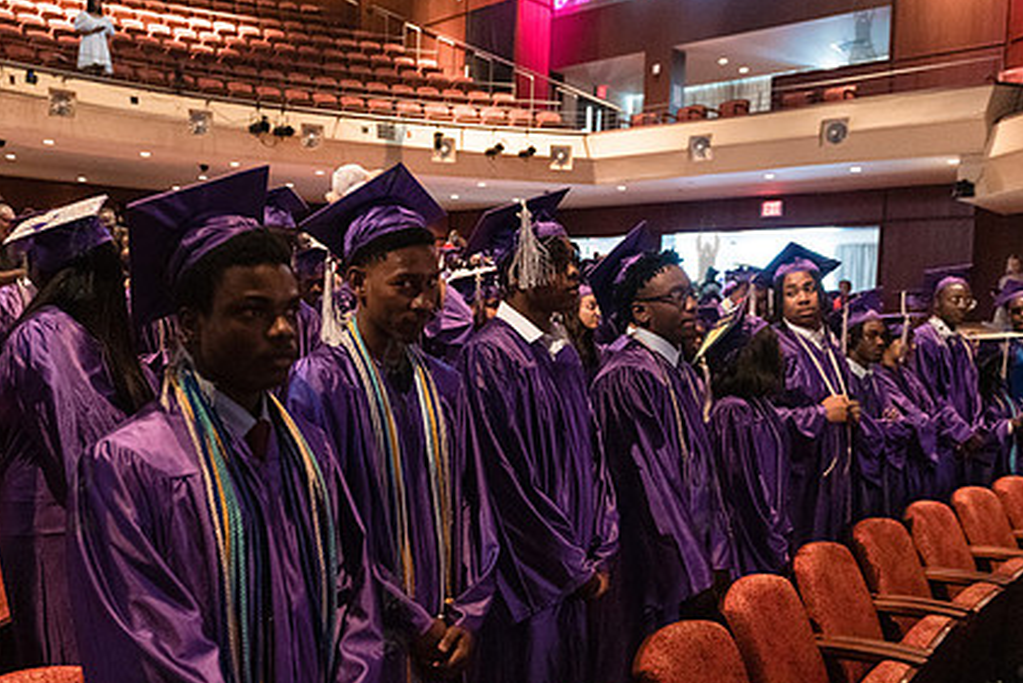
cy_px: 374
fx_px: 967
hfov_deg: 55.2
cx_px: 393
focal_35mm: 34
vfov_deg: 38.9
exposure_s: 1/200
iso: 4000
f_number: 3.5
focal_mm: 24
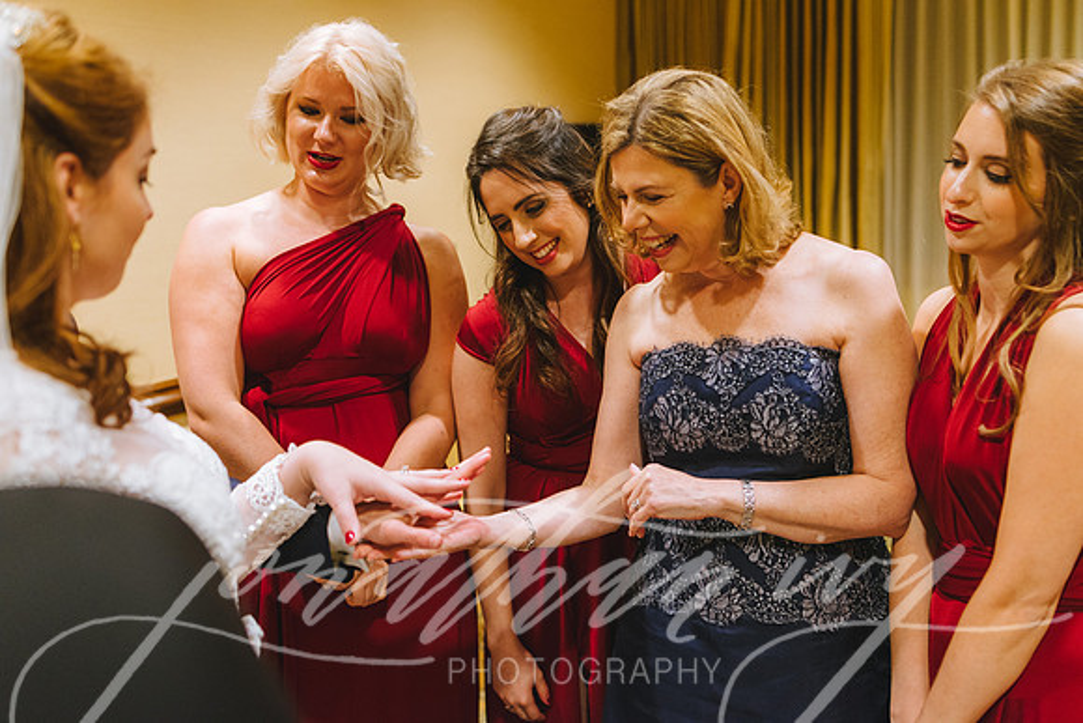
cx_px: 542
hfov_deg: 54.4
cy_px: 362
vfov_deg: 37.9
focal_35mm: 35
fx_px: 1054
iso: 1250
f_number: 2.5
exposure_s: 1/160
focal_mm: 35
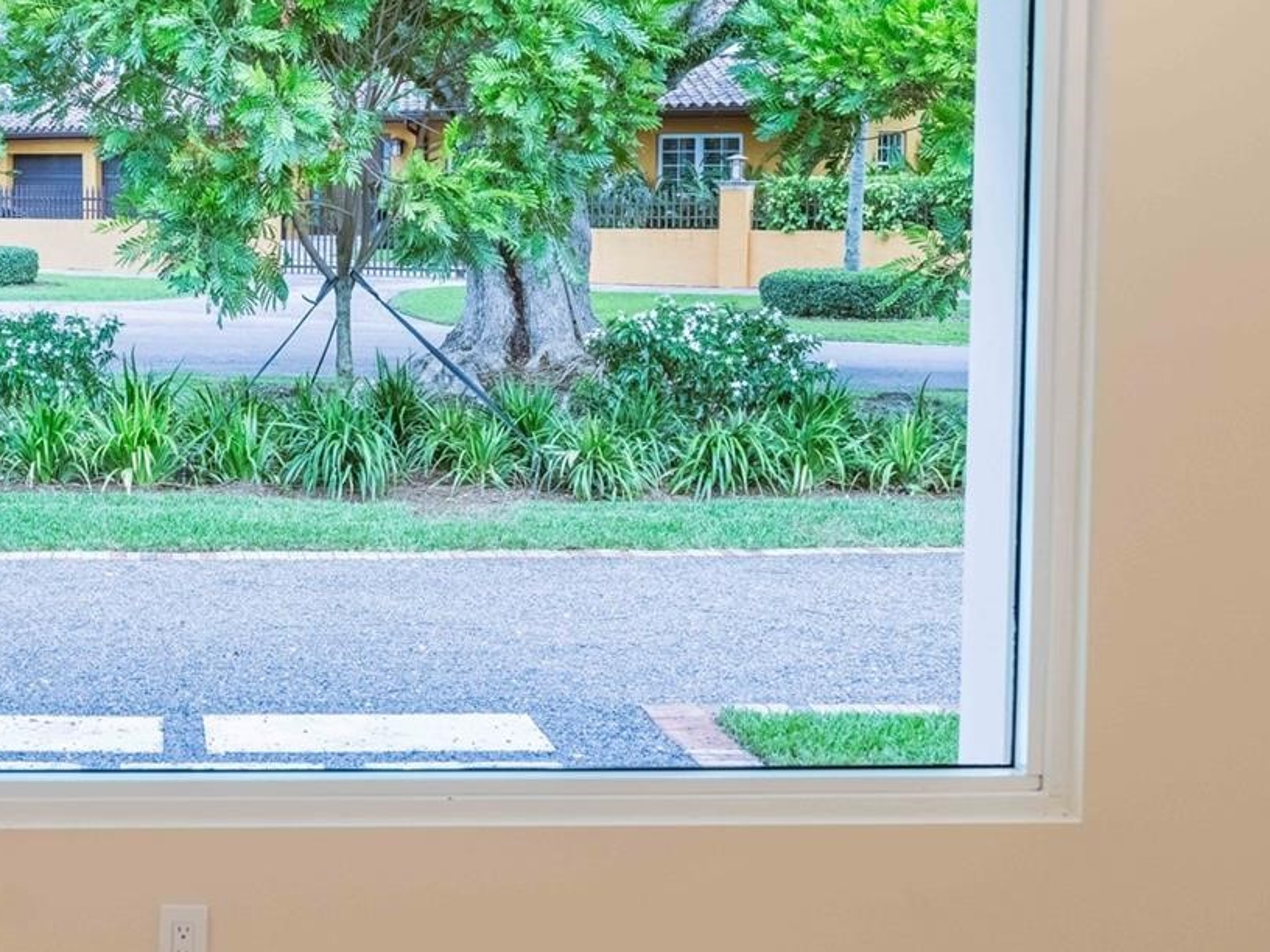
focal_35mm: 66
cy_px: 380
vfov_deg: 22.2
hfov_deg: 28.4
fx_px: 2421
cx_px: 153
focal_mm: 35
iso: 1600
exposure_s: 1/1000
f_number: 5
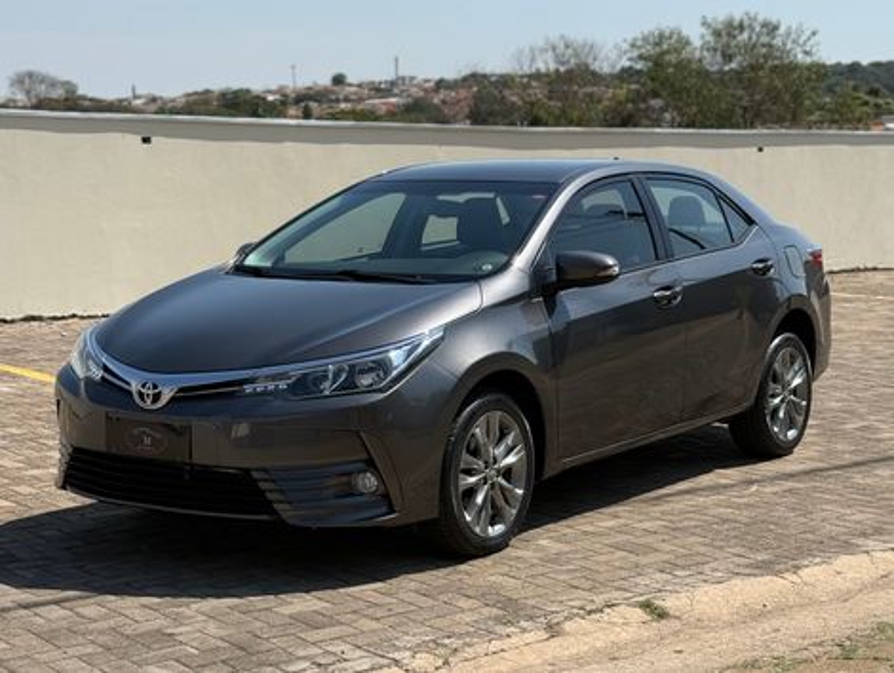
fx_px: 1242
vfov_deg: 30.3
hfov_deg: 39.6
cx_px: 447
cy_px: 336
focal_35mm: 48
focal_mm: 6.76
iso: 100
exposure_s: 1/4587
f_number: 1.78
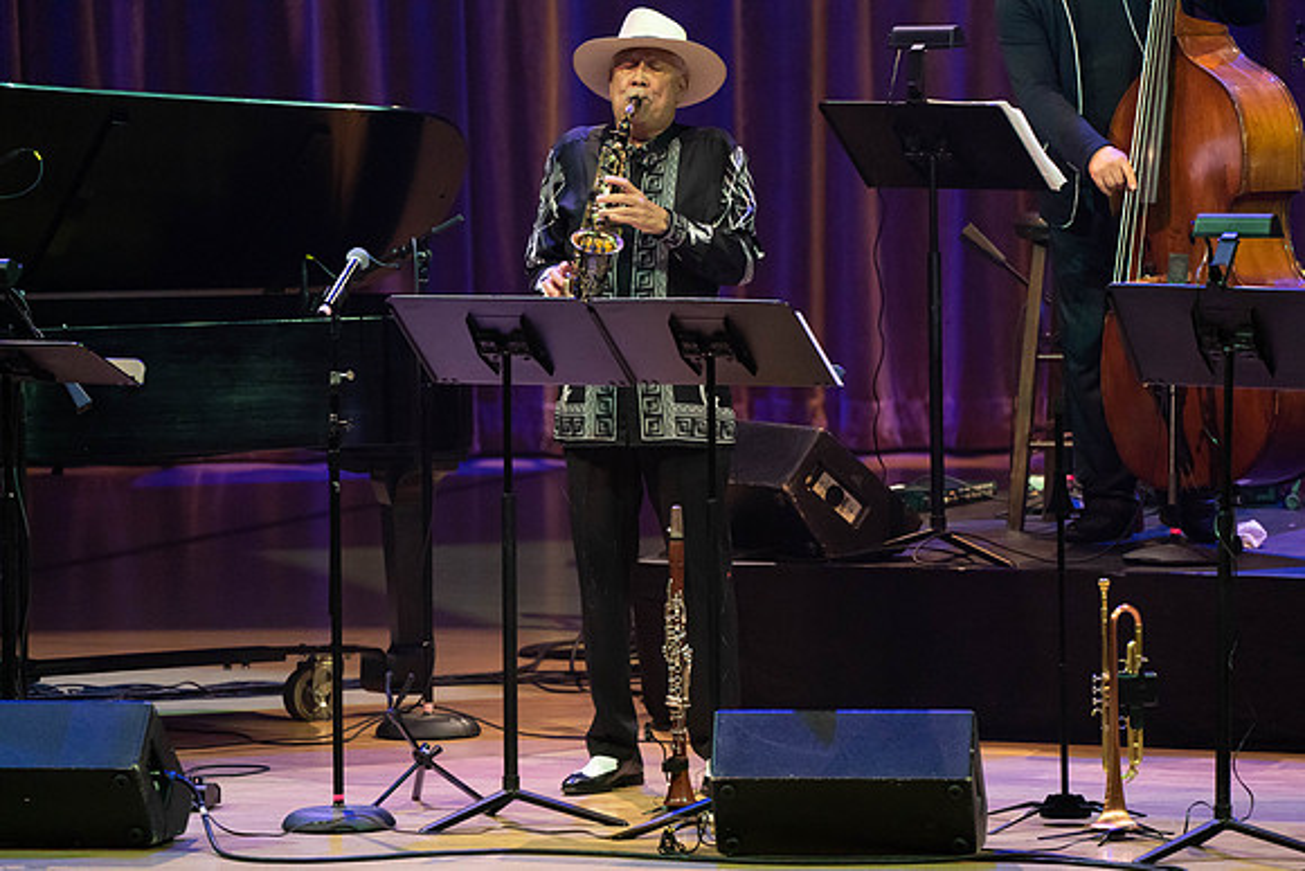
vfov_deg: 3.5
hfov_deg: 5.3
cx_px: 652
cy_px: 436
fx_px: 14068
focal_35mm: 388
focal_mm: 388
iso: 3200
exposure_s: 1/250
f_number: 5.6
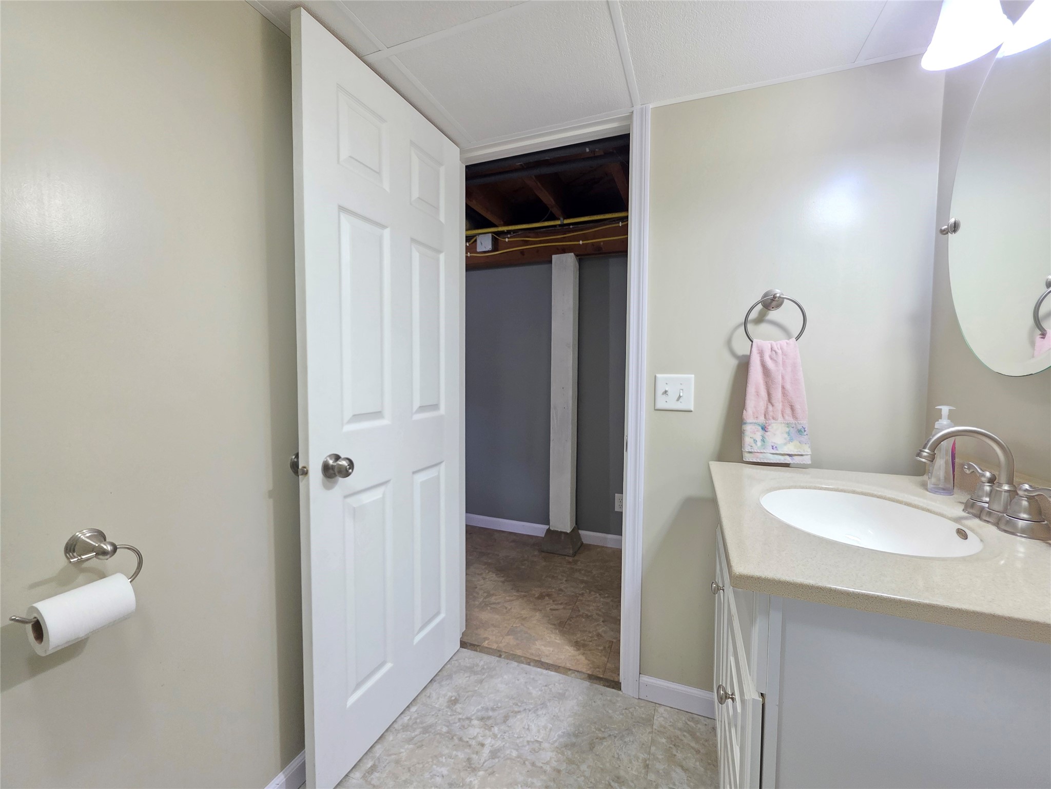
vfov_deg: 89.9
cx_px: 526
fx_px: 395
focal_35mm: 13
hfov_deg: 106.2
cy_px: 394
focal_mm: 2.2
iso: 320
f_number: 1.9
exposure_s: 1/60
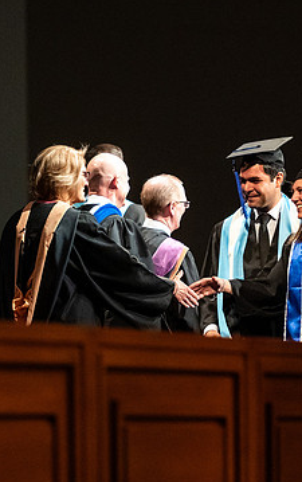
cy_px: 257
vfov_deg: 6.2
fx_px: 4468
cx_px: 250
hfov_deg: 3.9
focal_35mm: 340
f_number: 2.8
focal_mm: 170
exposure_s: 1/500
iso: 5000
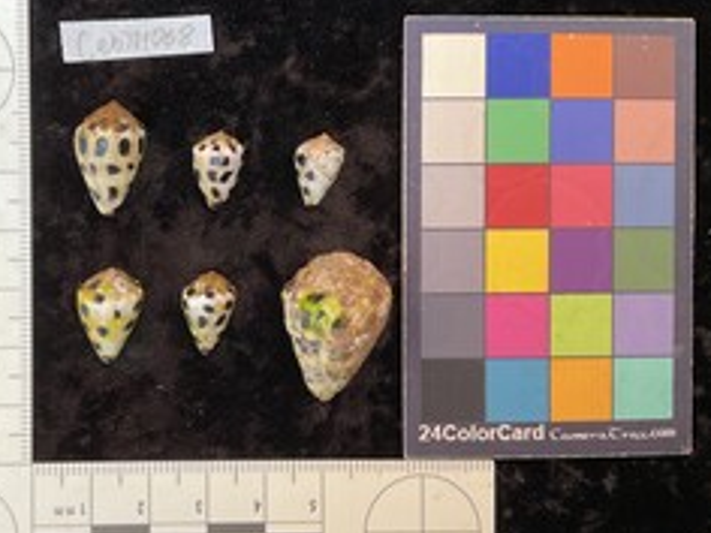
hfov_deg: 43.1
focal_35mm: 43
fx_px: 883
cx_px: 223
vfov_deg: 33.6
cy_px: 273
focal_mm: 3
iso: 64
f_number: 1.8
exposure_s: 1/50
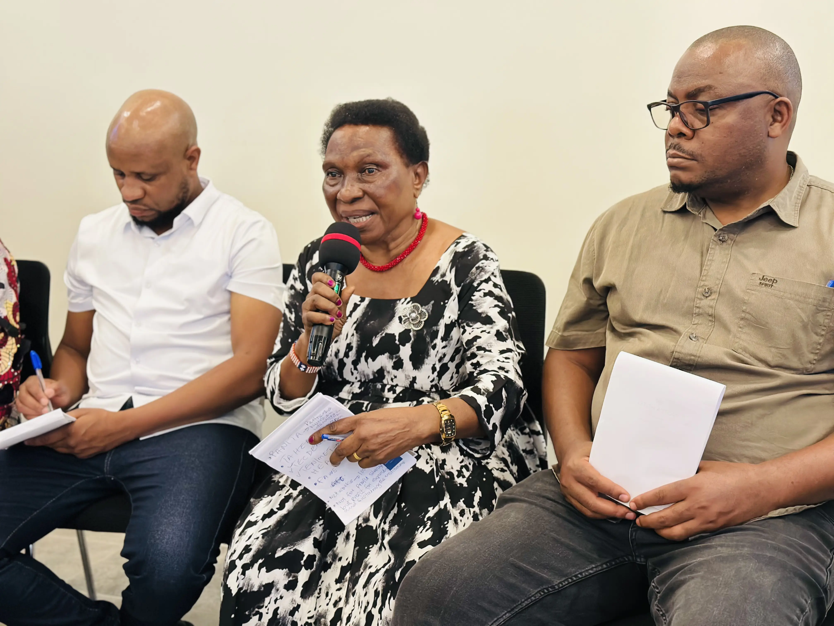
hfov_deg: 39.7
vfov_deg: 30.3
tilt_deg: -9.7
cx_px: 417
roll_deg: +1.3
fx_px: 1156
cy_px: 313
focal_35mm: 48
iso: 320
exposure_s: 1/60
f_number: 1.78
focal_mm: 6.86
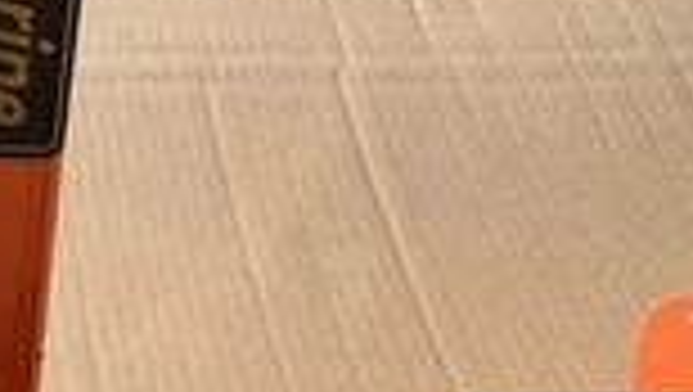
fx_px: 1508
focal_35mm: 82
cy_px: -113
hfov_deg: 24.0
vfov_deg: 14.2
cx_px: -94
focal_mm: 3
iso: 25
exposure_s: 1/1534
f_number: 1.8
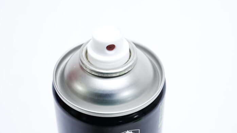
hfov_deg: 28.6
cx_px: 119
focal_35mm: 74
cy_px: 59
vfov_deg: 16.3
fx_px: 465
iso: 3200
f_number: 8
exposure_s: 1/250
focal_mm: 70
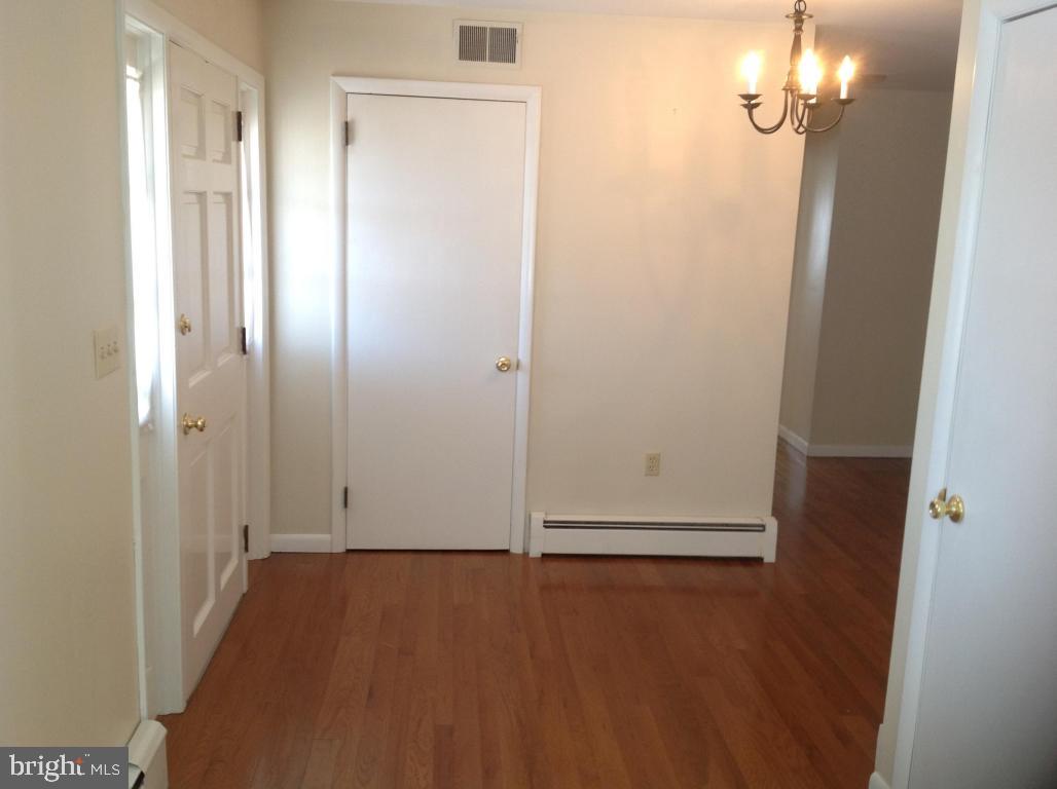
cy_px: 394
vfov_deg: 40.6
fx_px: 1067
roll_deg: -3.3
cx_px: 528
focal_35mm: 35
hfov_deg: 52.7
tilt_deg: -9.9
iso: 64
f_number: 2.4
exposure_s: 1/15
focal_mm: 4.28
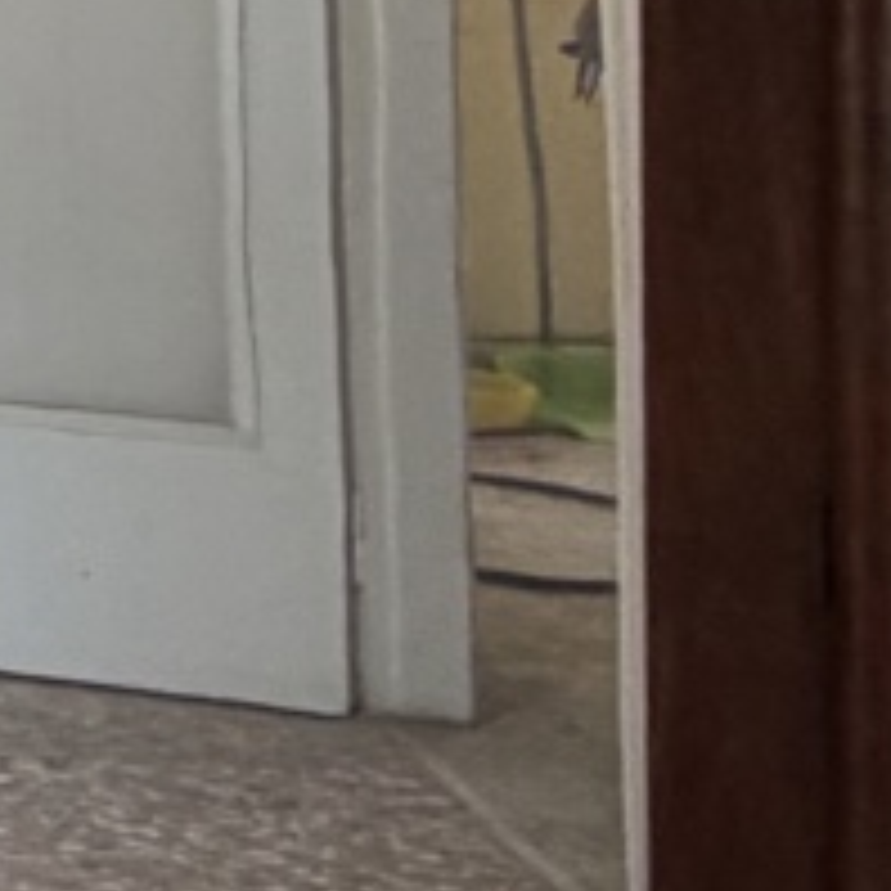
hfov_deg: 9.6
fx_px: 3495
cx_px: -2074
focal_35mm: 120
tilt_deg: -3.2
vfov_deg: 14.0
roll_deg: +2.3
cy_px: -248
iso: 80
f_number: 2.2
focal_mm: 2.22
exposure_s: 1/121
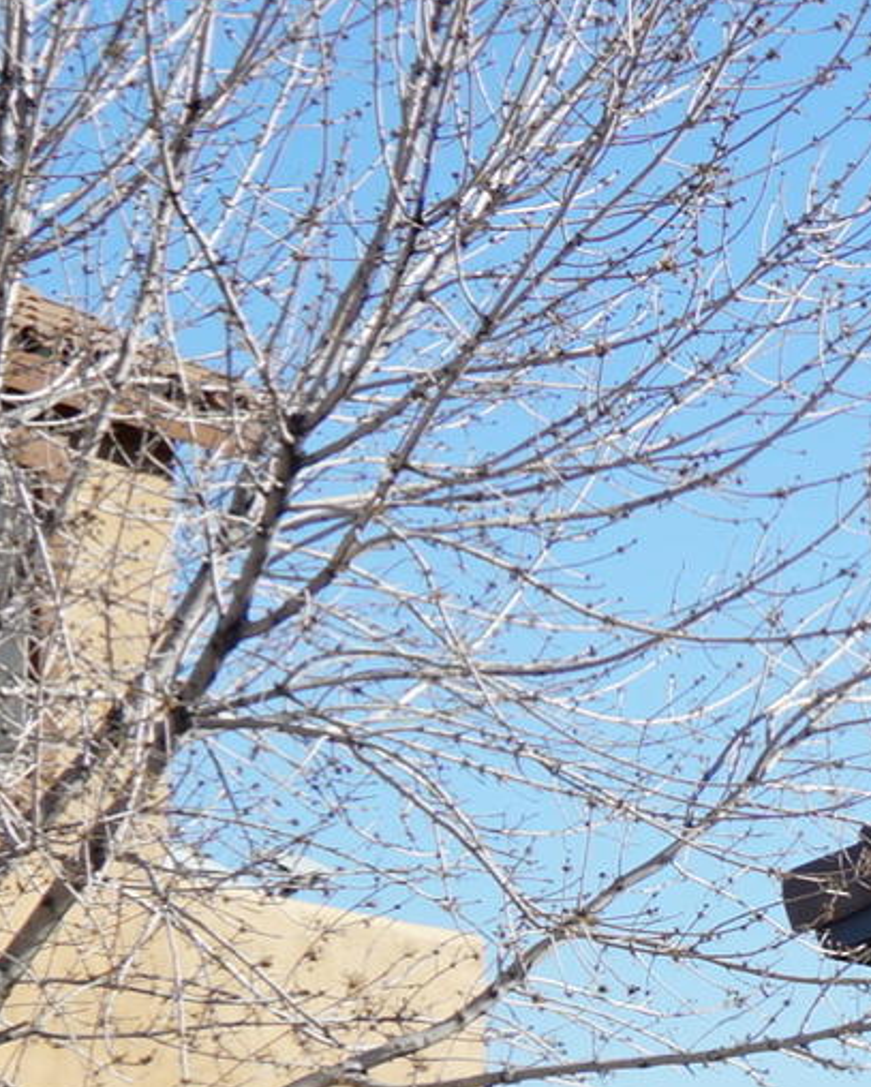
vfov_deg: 7.9
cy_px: 1641
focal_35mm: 241
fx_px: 7751
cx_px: 3069
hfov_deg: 5.8
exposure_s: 1/100
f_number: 10
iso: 100
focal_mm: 29
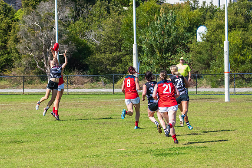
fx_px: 1634
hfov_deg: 8.8
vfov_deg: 5.9
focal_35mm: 233
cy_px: 87
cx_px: 119
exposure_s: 1/2000
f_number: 7.1
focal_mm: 150
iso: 800
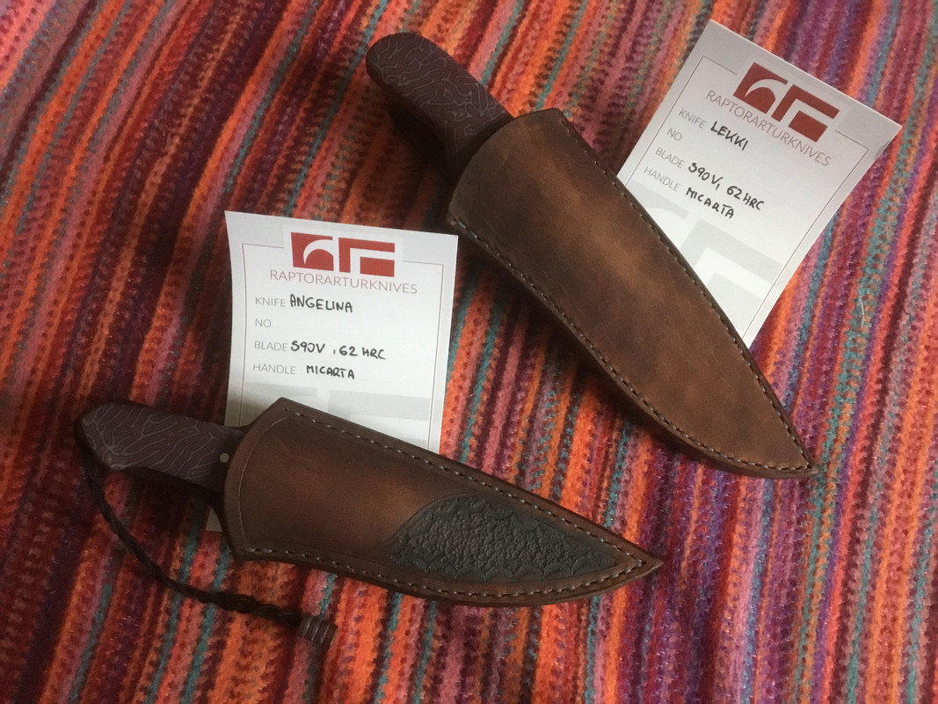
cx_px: 469
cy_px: 352
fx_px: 840
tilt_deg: -78.4
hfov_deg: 58.4
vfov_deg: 45.4
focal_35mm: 31
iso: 250
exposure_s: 1/17
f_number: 2.4
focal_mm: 3.3
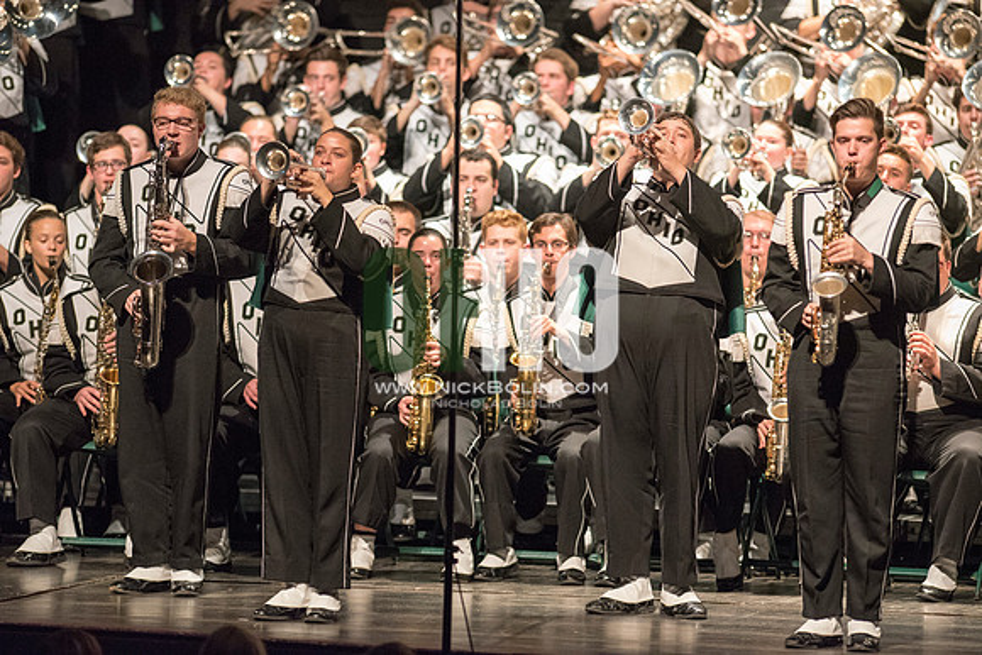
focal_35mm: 300
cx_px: 491
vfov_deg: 4.6
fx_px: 8185
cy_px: 328
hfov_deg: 6.9
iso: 4000
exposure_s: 1/320
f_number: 2.8
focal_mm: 300
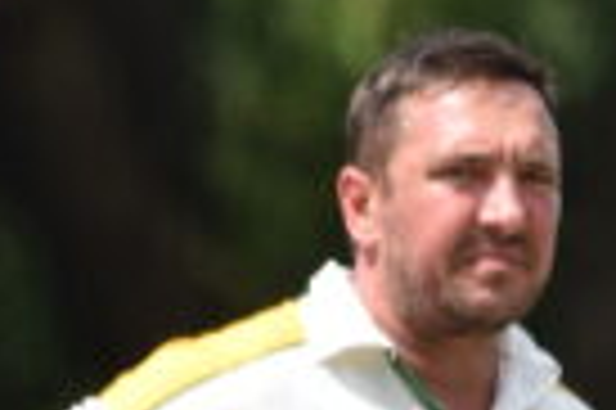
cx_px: 526
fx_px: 76839
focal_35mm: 4496
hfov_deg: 0.5
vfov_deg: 0.3
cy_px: 980
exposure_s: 1/800
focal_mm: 400
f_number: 7.1
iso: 200
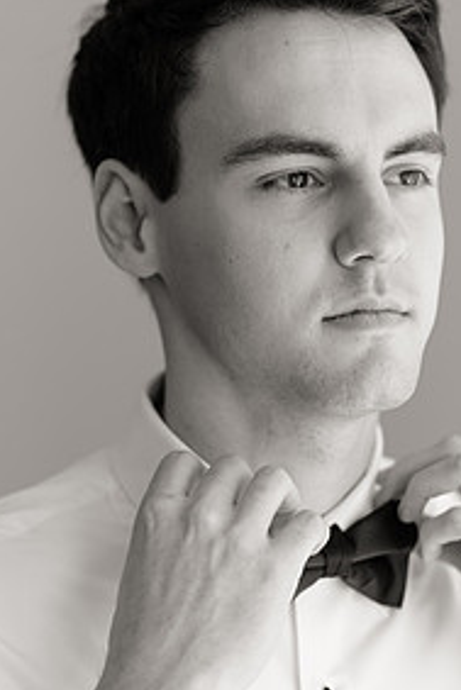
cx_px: 293
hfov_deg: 10.2
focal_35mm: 135
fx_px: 2590
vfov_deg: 15.2
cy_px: 346
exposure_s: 1/1000
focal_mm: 85
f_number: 2.2
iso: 400
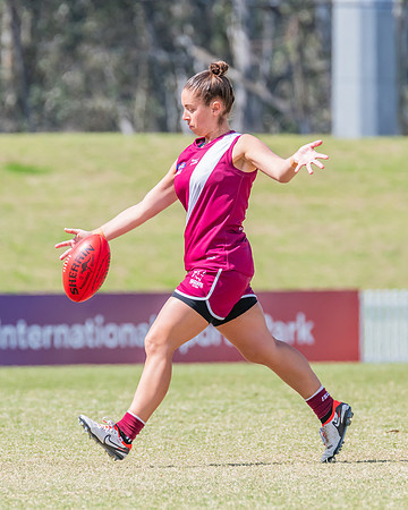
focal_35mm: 650
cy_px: 241
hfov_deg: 2.4
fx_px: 9815
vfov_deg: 3.0
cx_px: 205
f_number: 9
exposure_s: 1/1250
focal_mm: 420
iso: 800
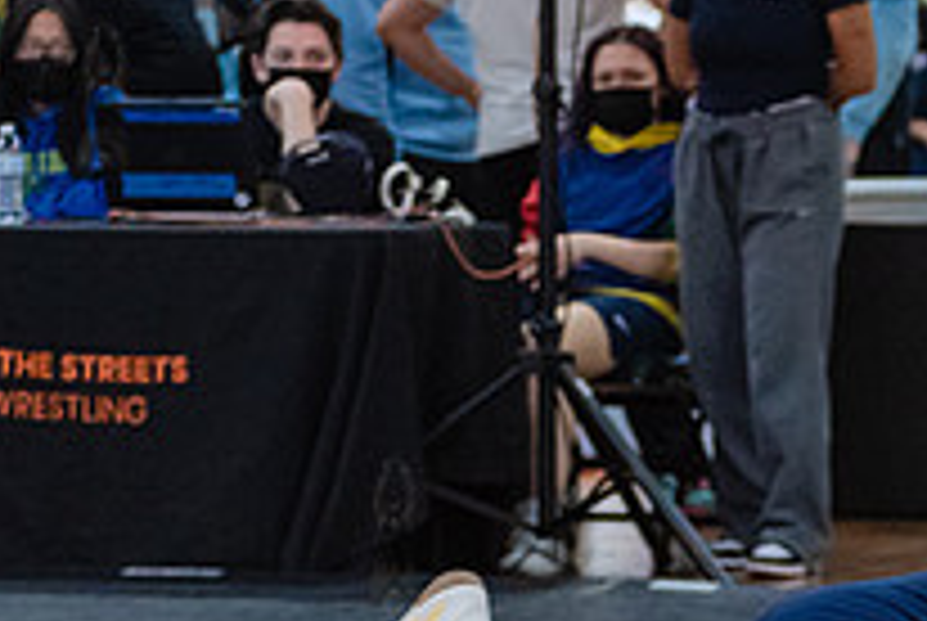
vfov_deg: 6.1
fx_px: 5802
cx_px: 972
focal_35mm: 225
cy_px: 745
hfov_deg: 9.1
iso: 4000
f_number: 3.5
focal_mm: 80
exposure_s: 1/400
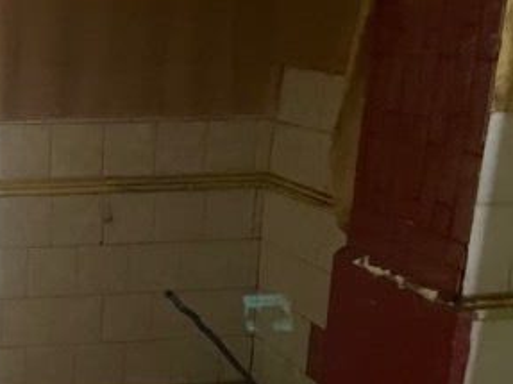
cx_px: -45
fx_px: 859
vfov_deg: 25.1
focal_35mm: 58
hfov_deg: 30.0
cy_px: 255
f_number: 1.6
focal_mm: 5.1
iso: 640
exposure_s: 1/36
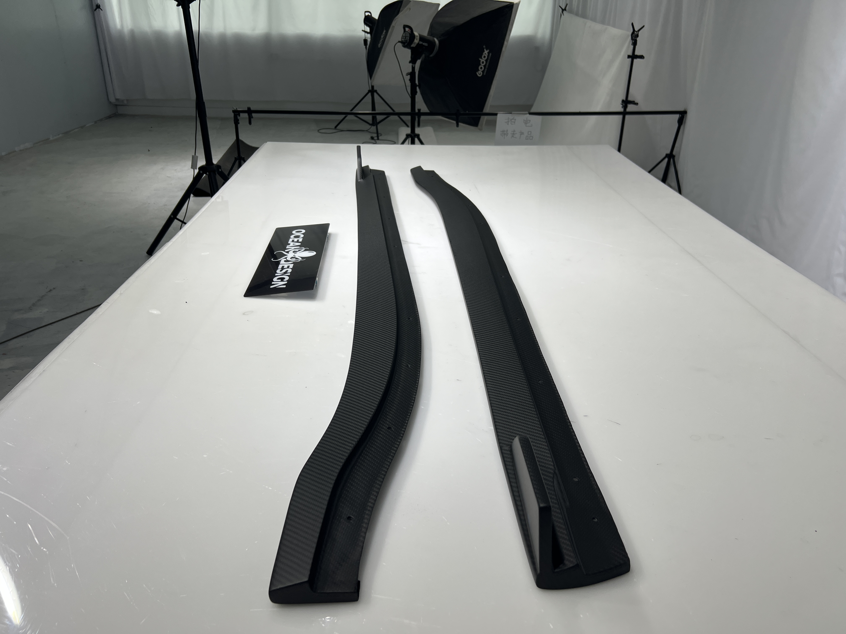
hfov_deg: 67.3
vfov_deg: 53.1
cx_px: 423
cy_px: 317
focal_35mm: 26
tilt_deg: -24.8
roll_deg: -0.2
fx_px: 635
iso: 50
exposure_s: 1/493
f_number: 1.5
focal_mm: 5.7
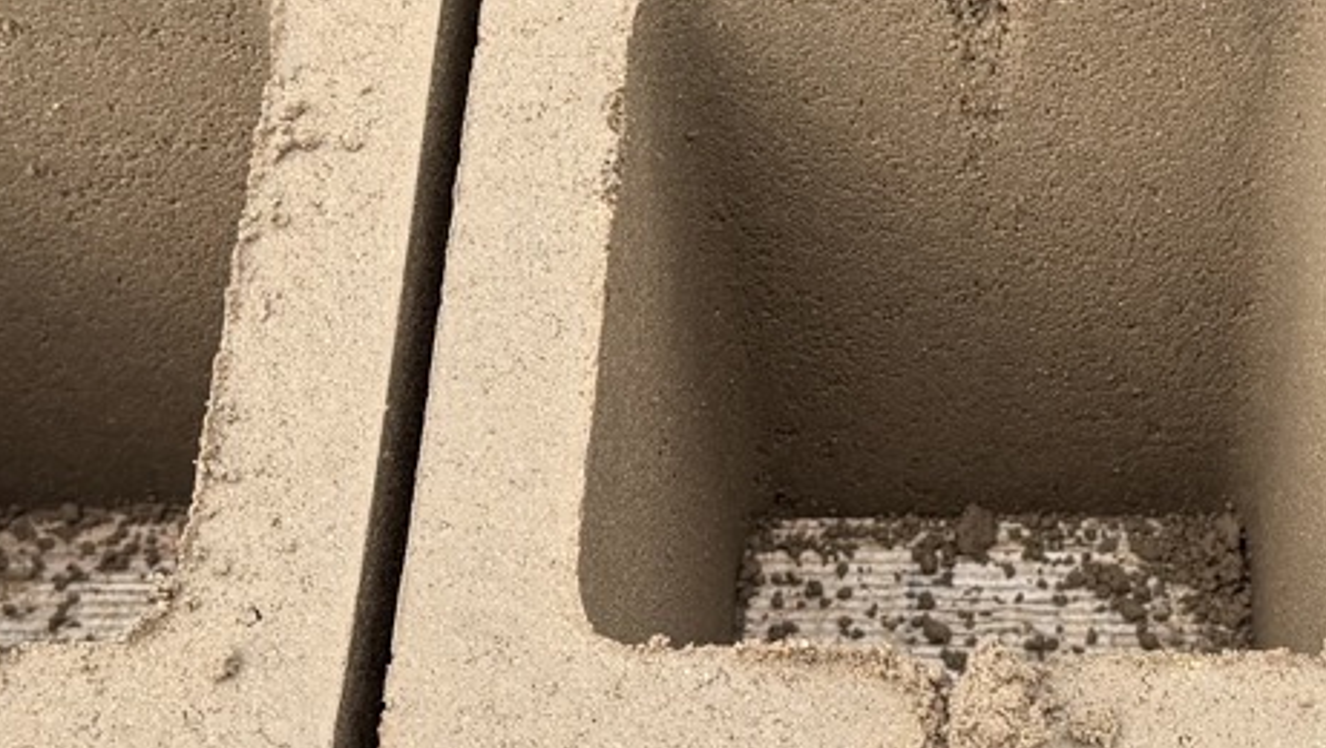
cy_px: 295
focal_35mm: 85
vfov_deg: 14.2
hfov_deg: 24.7
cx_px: 1015
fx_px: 2991
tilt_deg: -56.2
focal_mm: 6.76
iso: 80
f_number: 1.78
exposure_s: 1/1464
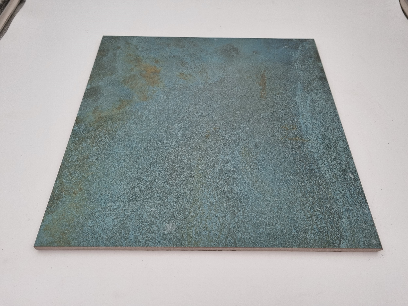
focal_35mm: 26
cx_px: 204
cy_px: 153
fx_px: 306
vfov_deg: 53.1
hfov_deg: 67.3
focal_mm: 5.4
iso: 50
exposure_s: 1/586
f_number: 1.8
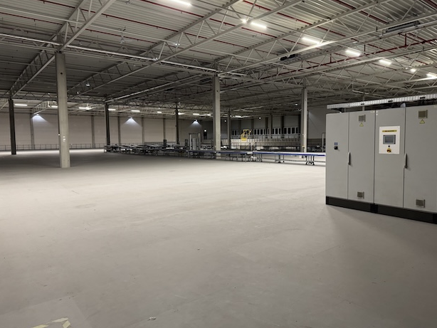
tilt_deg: +0.7
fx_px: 316
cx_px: 221
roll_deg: +0.3
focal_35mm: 25
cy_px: 161
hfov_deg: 69.4
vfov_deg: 54.9
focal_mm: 6.76
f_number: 1.78
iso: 400
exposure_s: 1/60
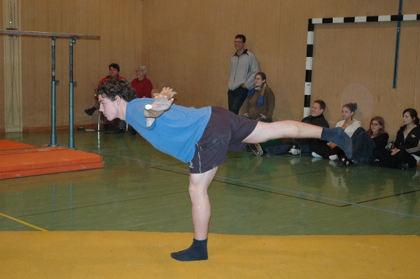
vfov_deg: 22.6
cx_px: 210
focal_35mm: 60
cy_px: 140
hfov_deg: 33.4
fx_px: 700
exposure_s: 1/60
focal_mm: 40
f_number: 4.5
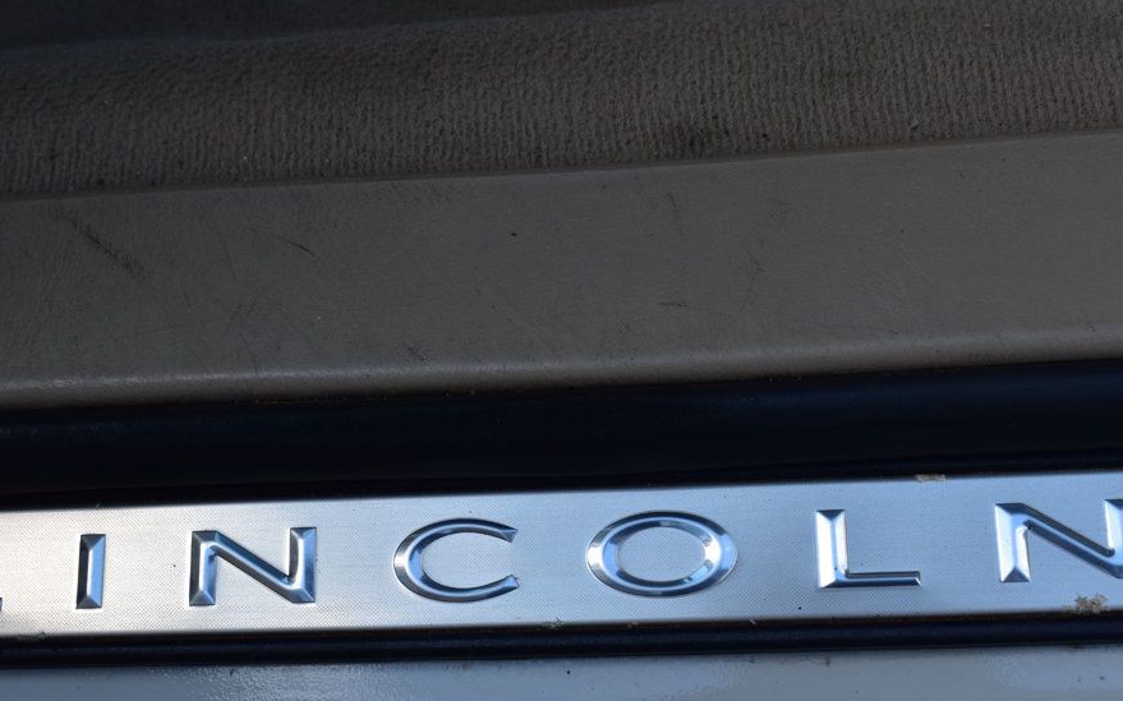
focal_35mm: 57
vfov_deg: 22.7
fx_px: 1744
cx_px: 503
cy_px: 331
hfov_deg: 35.7
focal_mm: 32
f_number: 10
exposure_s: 1/200
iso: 400
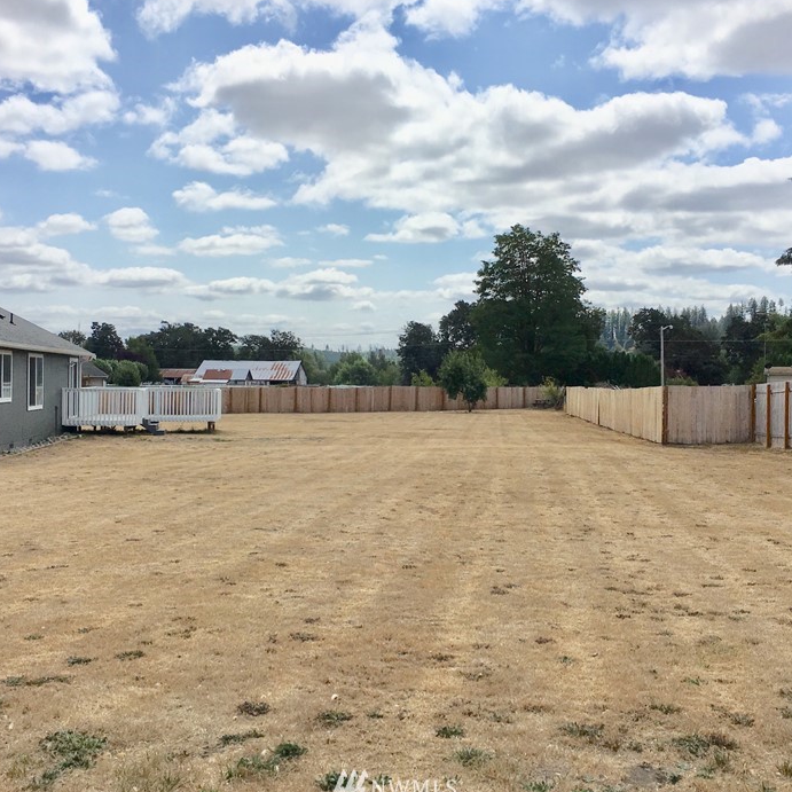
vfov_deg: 43.9
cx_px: 398
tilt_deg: +1.0
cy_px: 386
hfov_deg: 43.9
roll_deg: -0.1
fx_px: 984
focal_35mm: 38
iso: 25
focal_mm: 4.15
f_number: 2.2
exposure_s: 1/3344
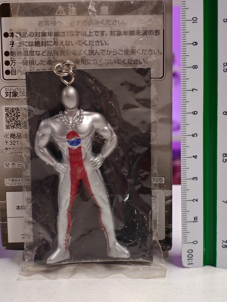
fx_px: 699
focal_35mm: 80
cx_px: 114
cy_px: 151
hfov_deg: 18.4
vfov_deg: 24.4
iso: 400
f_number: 2.4
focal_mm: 7.48
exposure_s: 1/20.1
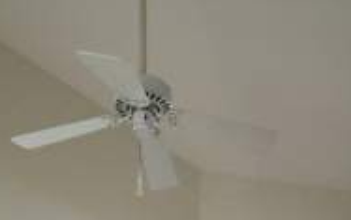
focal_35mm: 38
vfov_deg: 25.3
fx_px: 364
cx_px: 191
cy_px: 332
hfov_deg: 51.5
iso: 320
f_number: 2.2
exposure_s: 1/60
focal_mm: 2.22
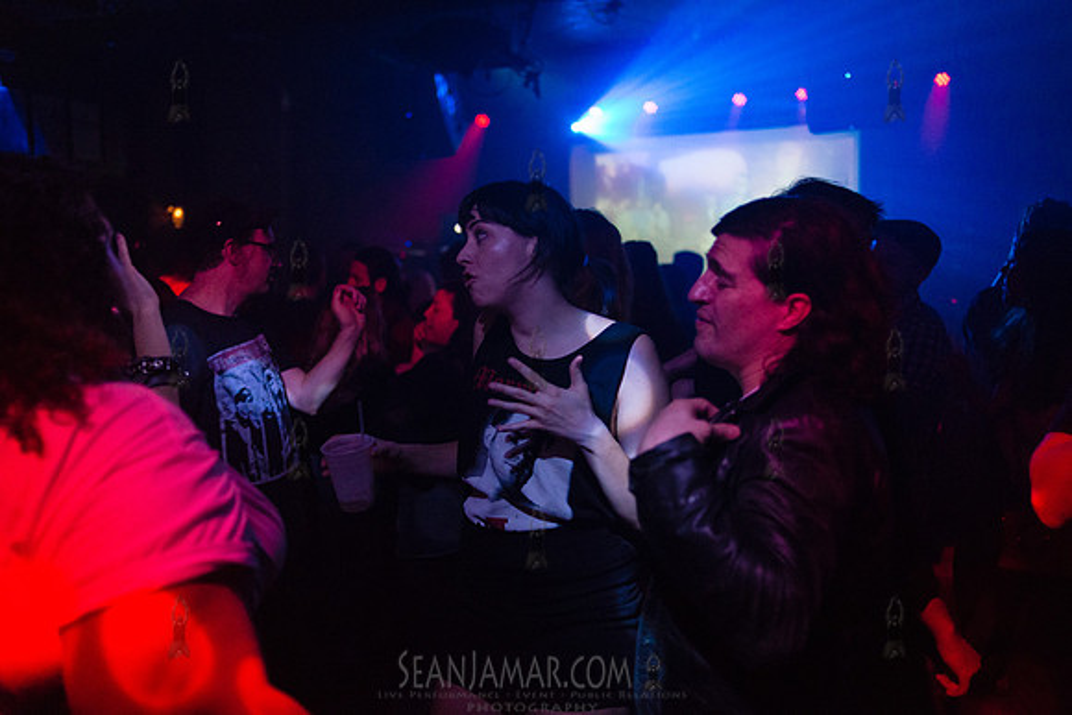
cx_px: 536
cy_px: 358
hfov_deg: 54.4
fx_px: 1042
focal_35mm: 35
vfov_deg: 37.9
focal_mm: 35
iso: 4000
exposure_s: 1/200
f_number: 2
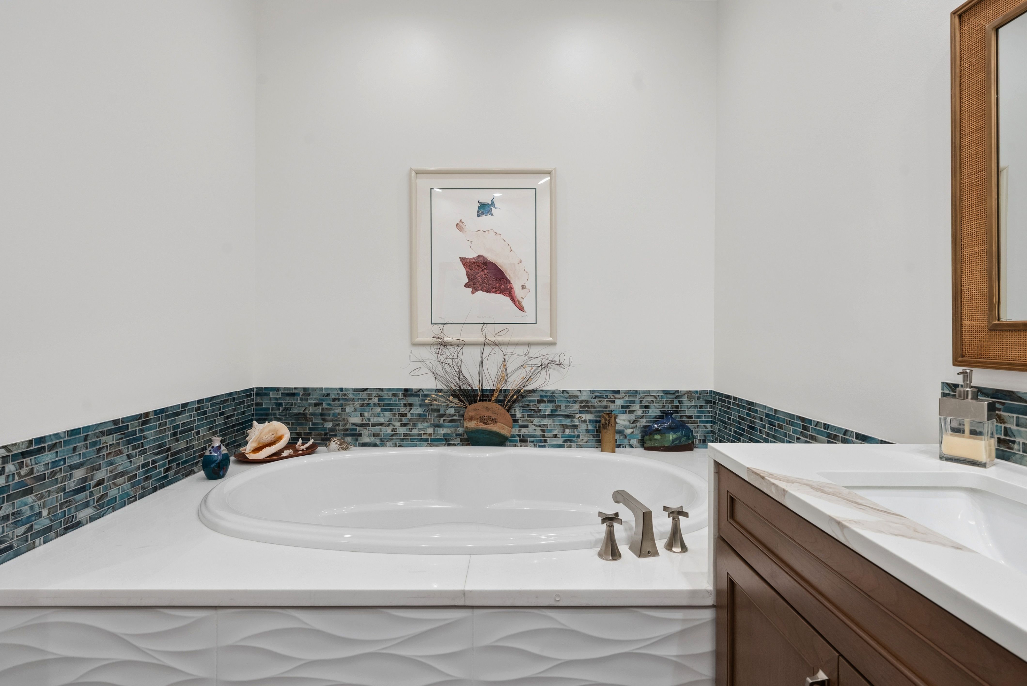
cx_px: 514
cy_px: 343
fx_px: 485
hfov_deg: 93.2
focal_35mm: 17
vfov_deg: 70.5
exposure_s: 1/30
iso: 640
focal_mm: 17
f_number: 9
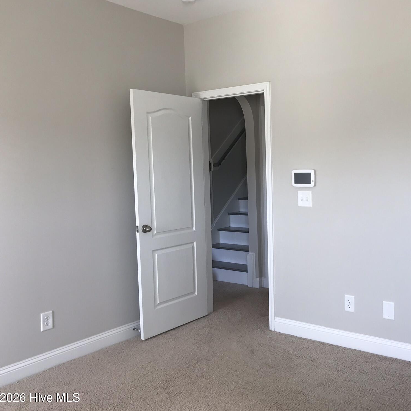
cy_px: 205
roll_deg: +1.5
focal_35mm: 34
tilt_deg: -3.6
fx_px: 457
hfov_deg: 47.7
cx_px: 272
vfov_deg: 48.5
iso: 25
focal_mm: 3.99
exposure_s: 1/60
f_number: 1.8
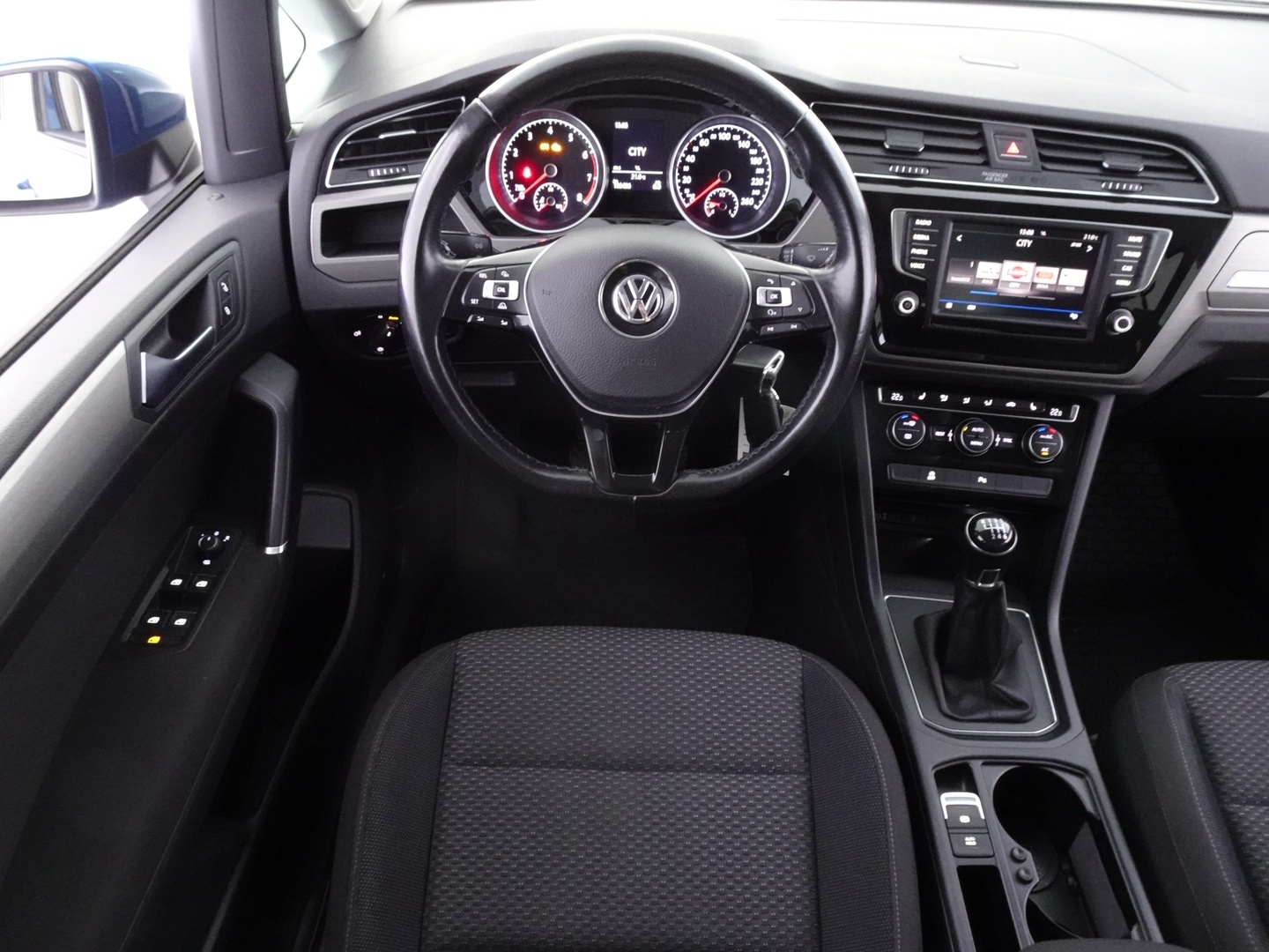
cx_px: 634
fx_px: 880
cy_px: 476
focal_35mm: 24
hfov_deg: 71.6
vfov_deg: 56.8
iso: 800
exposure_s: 1/4
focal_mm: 4.26
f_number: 3.5
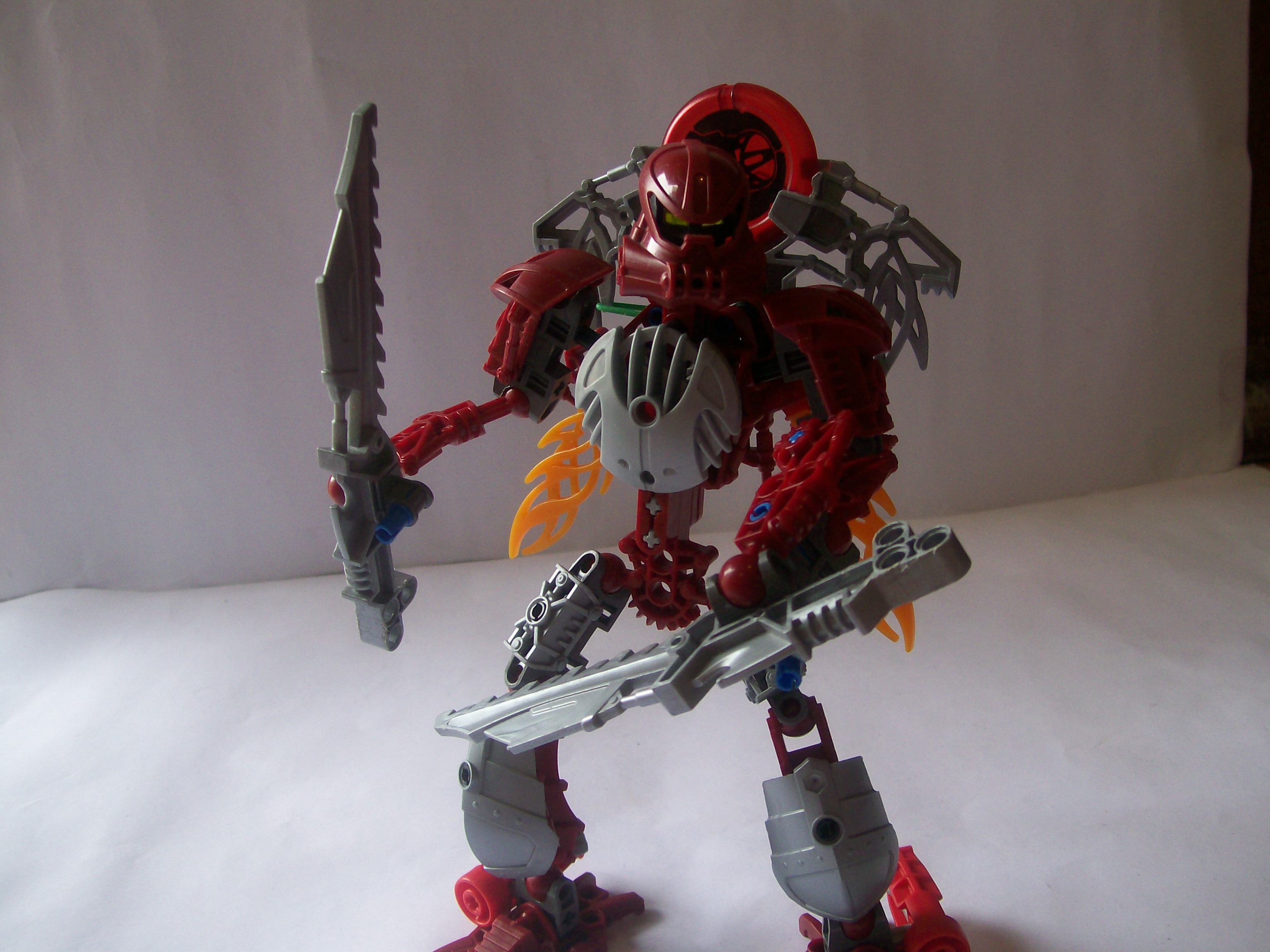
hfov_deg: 51.4
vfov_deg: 39.7
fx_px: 1321
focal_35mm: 36
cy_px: 476
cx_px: 635
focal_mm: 6
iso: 80
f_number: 2.7
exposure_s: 1/60.8
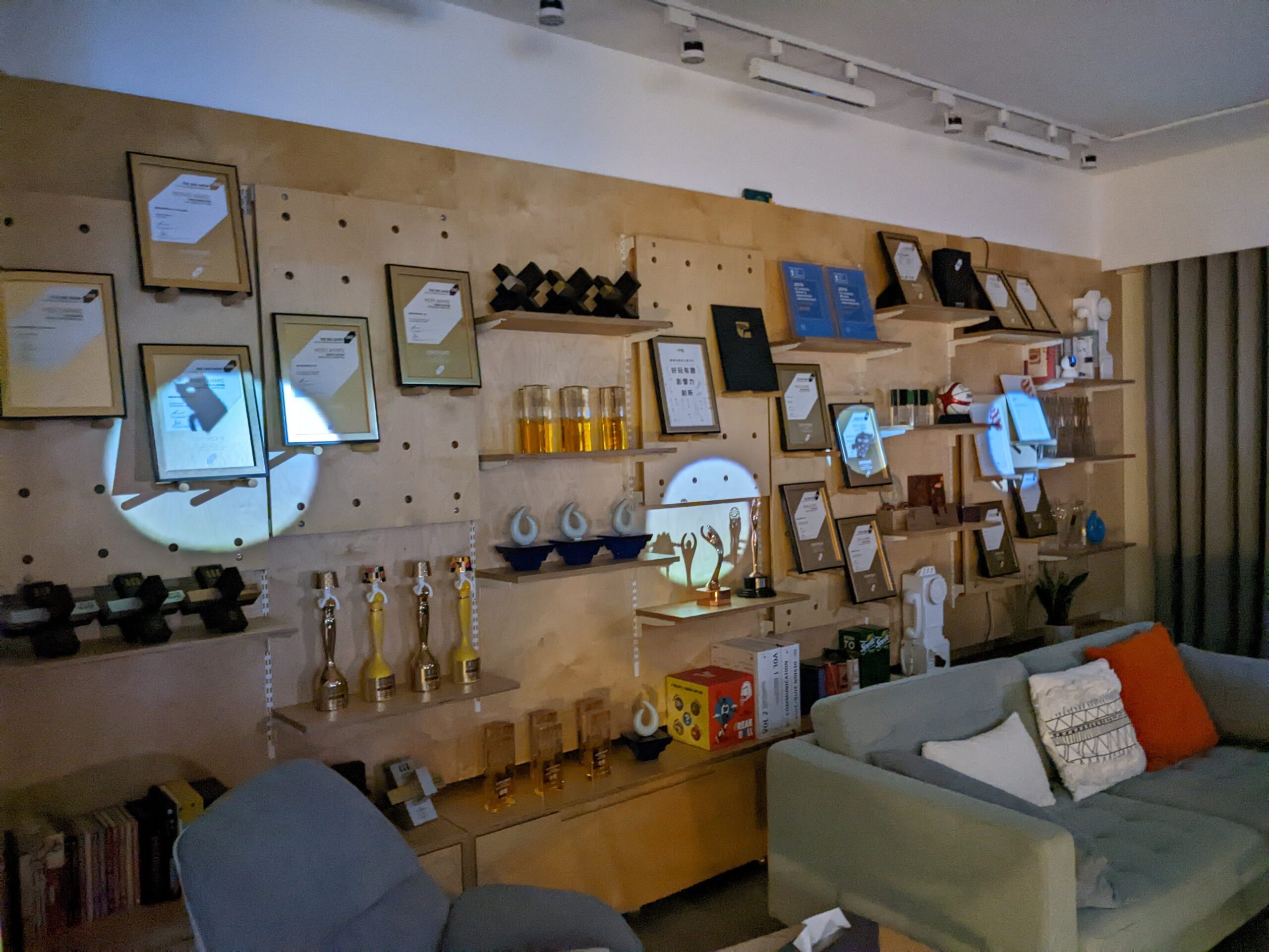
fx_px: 990
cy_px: 476
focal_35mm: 27
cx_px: 634
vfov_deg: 51.4
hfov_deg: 65.3
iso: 425
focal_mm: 4.38
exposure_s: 1/48.6
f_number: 1.73
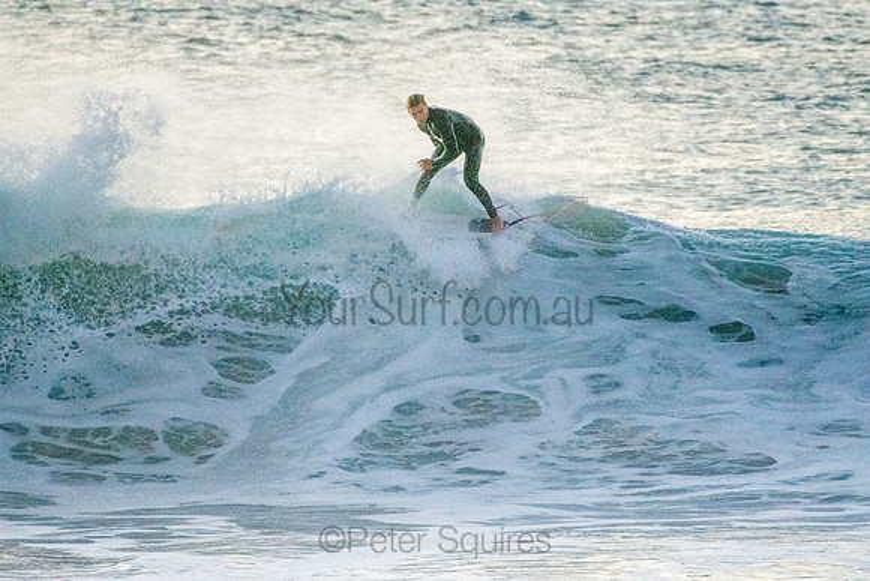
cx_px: 435
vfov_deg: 1.8
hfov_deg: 2.7
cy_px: 290
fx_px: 18128
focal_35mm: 750
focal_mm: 500
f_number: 5.6
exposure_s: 1/1600
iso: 14400
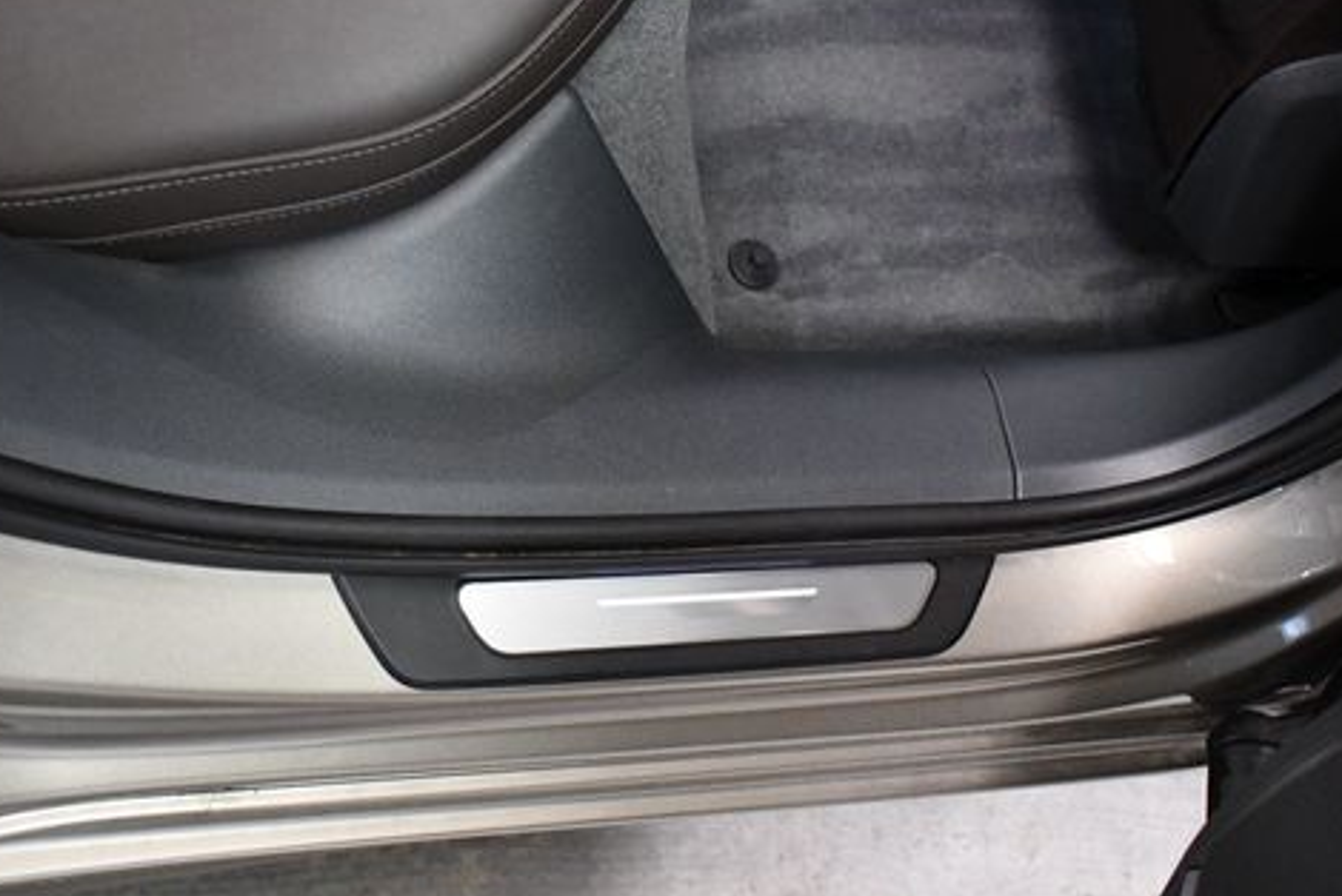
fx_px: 1828
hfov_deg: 40.2
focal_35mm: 49
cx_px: 551
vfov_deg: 27.5
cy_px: 391
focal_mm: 18
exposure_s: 1/80
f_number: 3.5
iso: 3200
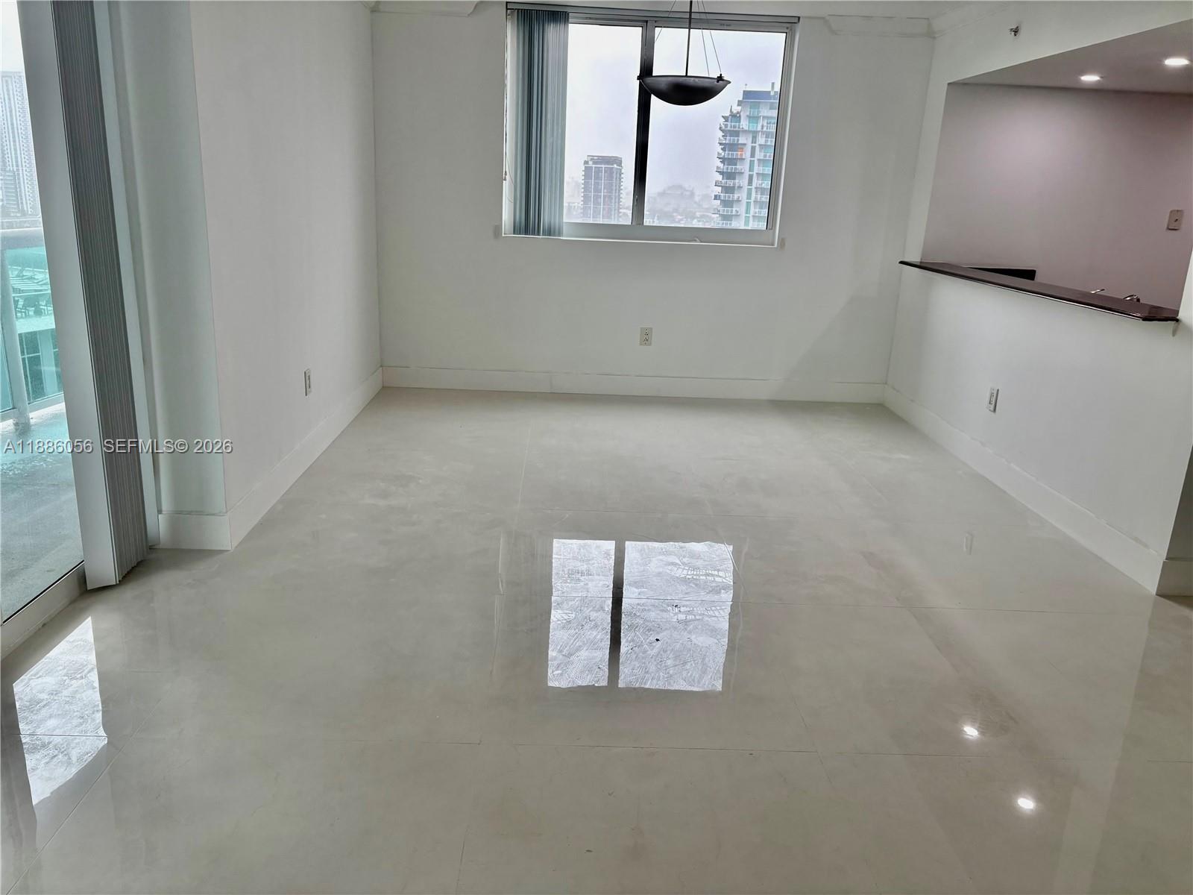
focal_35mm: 26
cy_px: 448
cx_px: 596
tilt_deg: -16.4
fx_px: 896
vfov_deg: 53.1
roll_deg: -2.0
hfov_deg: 67.3
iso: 64
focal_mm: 5.96
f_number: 1.6
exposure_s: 1/241
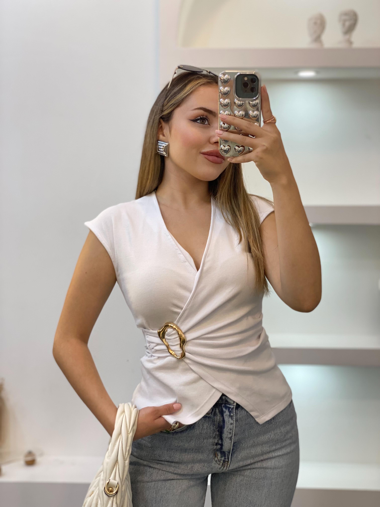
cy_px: 254
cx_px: 190
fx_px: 761
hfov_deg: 28.0
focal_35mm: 52
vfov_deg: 36.8
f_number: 2
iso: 80
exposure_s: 1/100
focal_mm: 6
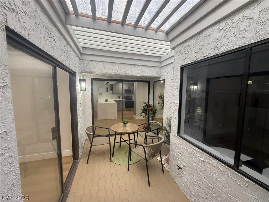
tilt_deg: -5.0
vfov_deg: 85.7
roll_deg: -0.5
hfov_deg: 102.1
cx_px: 134
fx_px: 109
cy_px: 101
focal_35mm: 14
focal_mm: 2.22
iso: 250
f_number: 2.2
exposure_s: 1/120
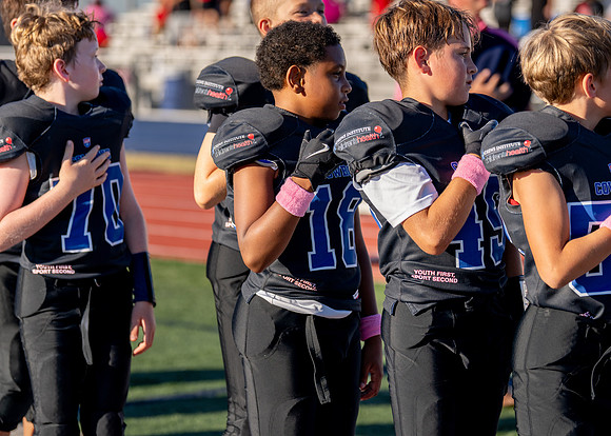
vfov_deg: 11.6
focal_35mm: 124
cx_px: 292
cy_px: 186
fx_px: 2147
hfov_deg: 16.2
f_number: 2.8
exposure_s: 1/2000
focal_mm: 101
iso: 160
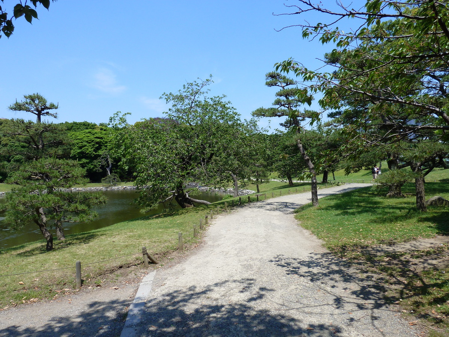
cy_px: 168
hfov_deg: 69.4
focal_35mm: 25
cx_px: 224
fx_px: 324
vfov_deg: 54.9
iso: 80
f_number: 4
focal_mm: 4.1
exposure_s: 1/400
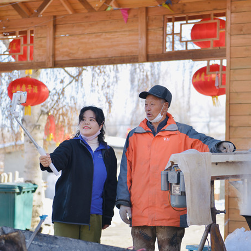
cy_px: 127
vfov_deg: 19.1
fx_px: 747
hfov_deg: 19.0
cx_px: 163
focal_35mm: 91
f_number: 2.8
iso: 180
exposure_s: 1/500
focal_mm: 70
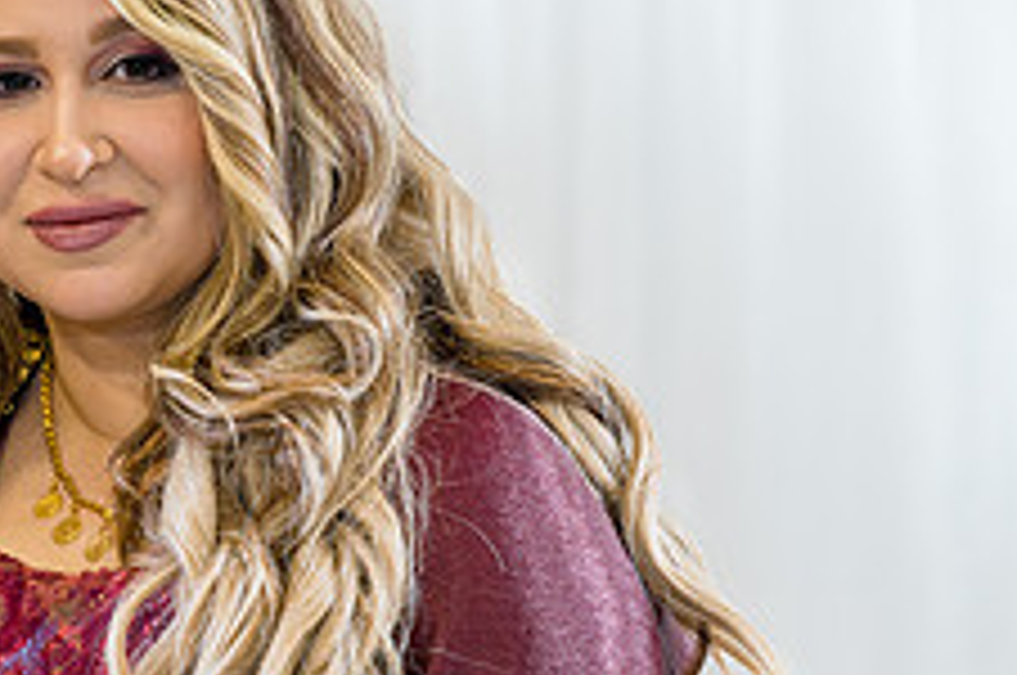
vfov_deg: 7.6
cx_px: -225
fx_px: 5078
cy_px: 502
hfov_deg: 11.2
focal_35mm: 180
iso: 640
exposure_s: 1/160
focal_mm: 70
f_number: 2.8
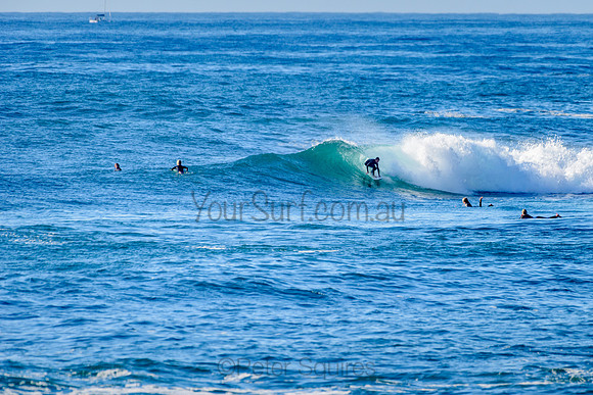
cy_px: 168
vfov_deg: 2.2
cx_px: 364
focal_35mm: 613
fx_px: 10103
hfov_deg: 3.4
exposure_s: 1/2000
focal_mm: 500
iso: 280
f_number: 5.6
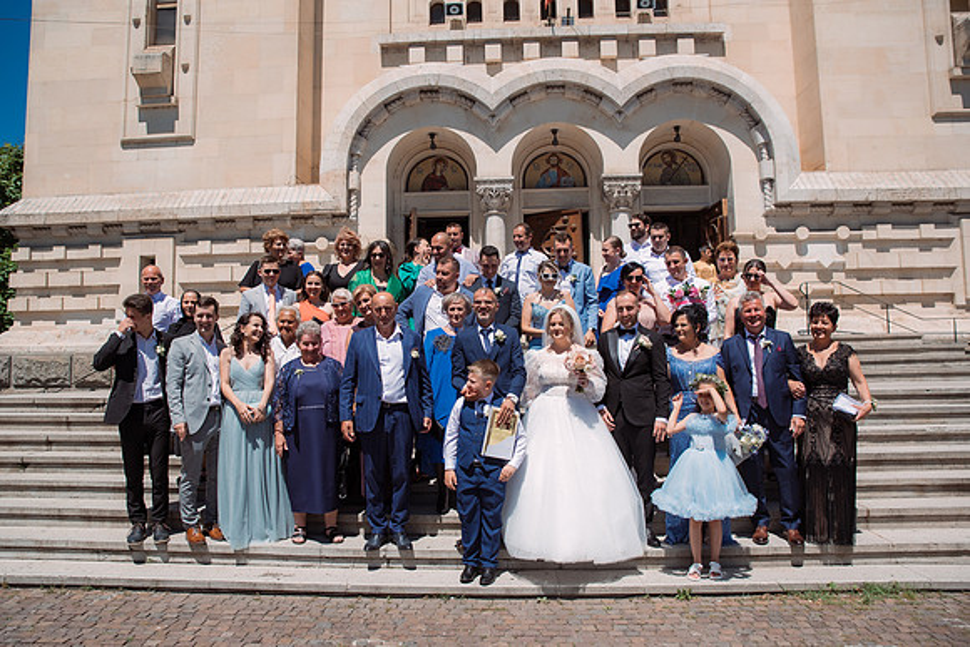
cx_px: 474
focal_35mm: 25
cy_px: 323
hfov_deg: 70.8
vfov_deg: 50.8
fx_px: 682
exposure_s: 1/2500
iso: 200
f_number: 4
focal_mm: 24
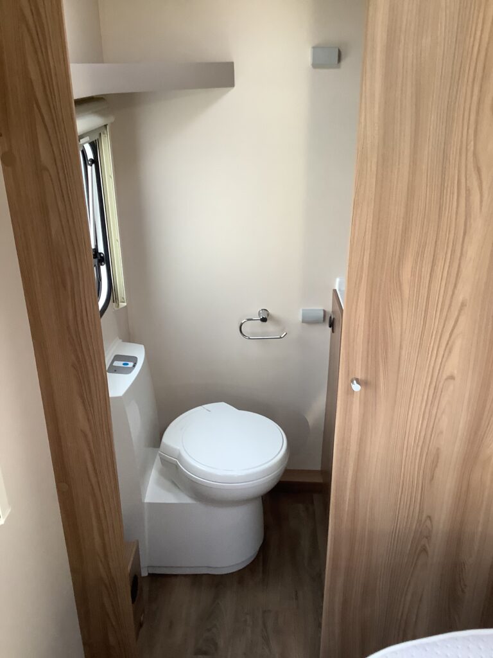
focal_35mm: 31
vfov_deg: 58.4
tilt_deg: -25.6
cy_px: 329
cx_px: 246
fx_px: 589
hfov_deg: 45.4
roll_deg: +0.4
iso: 160
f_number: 2.4
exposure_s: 1/60
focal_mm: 3.3
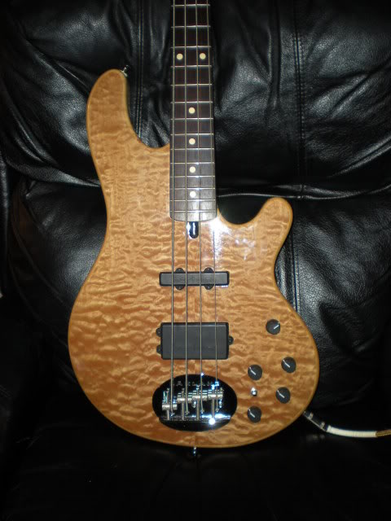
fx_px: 572
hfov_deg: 37.7
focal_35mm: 38
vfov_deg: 49.0
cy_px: 260
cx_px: 196
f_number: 3.1
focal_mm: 6.3
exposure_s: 1/60
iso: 64
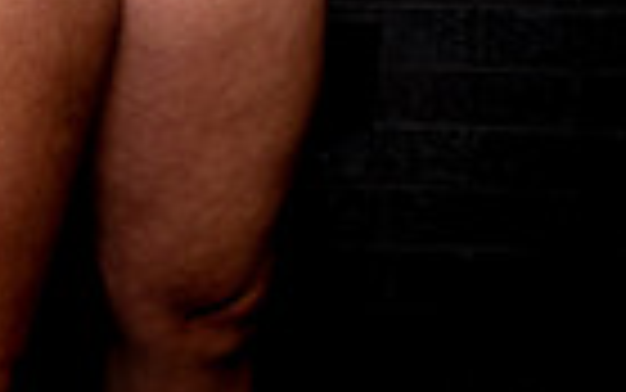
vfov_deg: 10.7
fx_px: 1741
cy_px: -599
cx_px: -5
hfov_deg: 19.8
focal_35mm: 102
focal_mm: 31
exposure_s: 1/125
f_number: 5.6
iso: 100
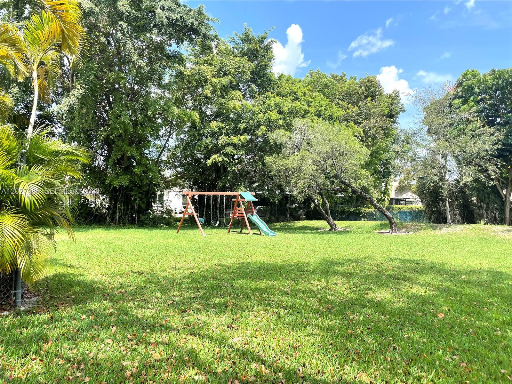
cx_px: 256
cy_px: 192
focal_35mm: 26
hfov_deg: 67.3
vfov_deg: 53.1
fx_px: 385
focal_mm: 4.2
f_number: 1.6
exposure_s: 1/1366
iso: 32
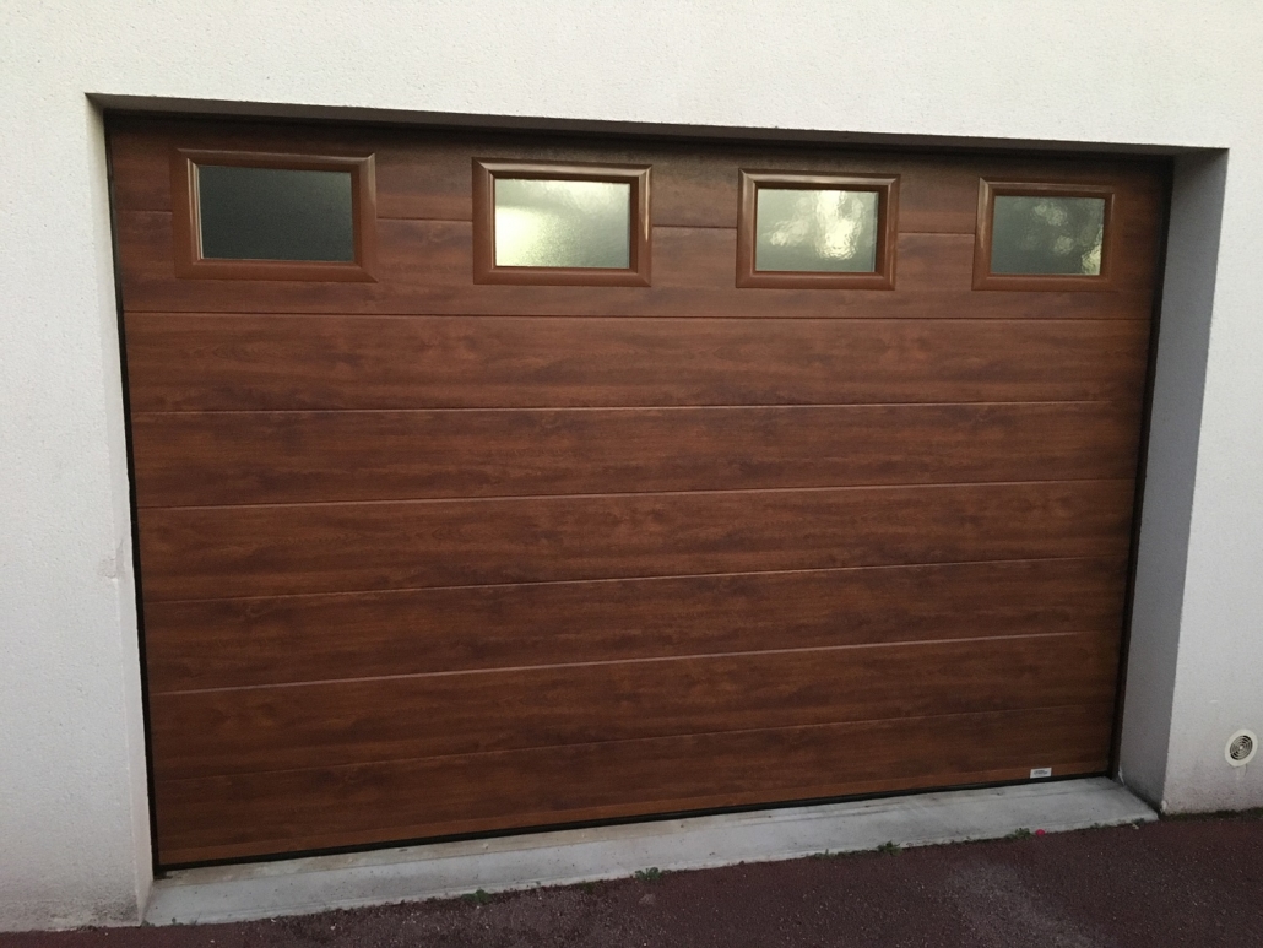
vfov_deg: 48.2
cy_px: 474
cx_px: 632
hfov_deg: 61.6
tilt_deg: -9.6
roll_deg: -0.7
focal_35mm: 29
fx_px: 1058
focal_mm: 4.15
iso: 250
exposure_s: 1/17
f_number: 2.2
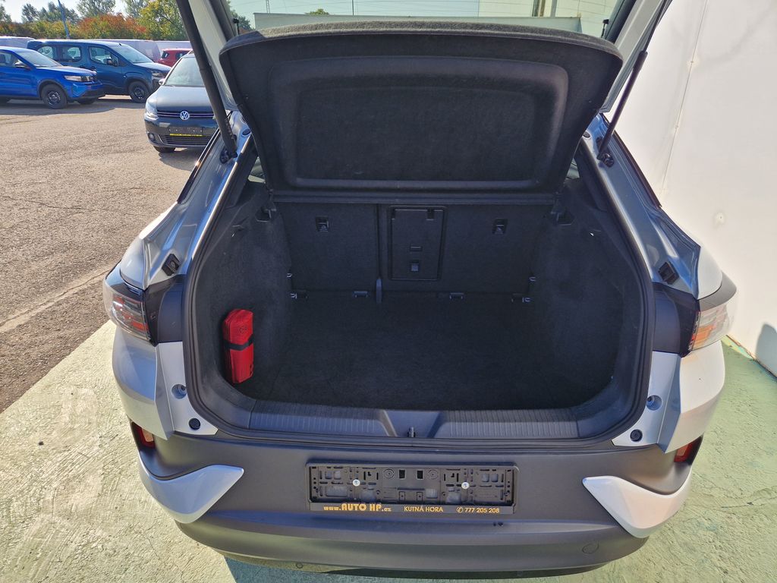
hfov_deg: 73.9
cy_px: 292
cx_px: 388
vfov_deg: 58.9
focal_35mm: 23
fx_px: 516
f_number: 1.8
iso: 50
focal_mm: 5.4
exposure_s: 1/688
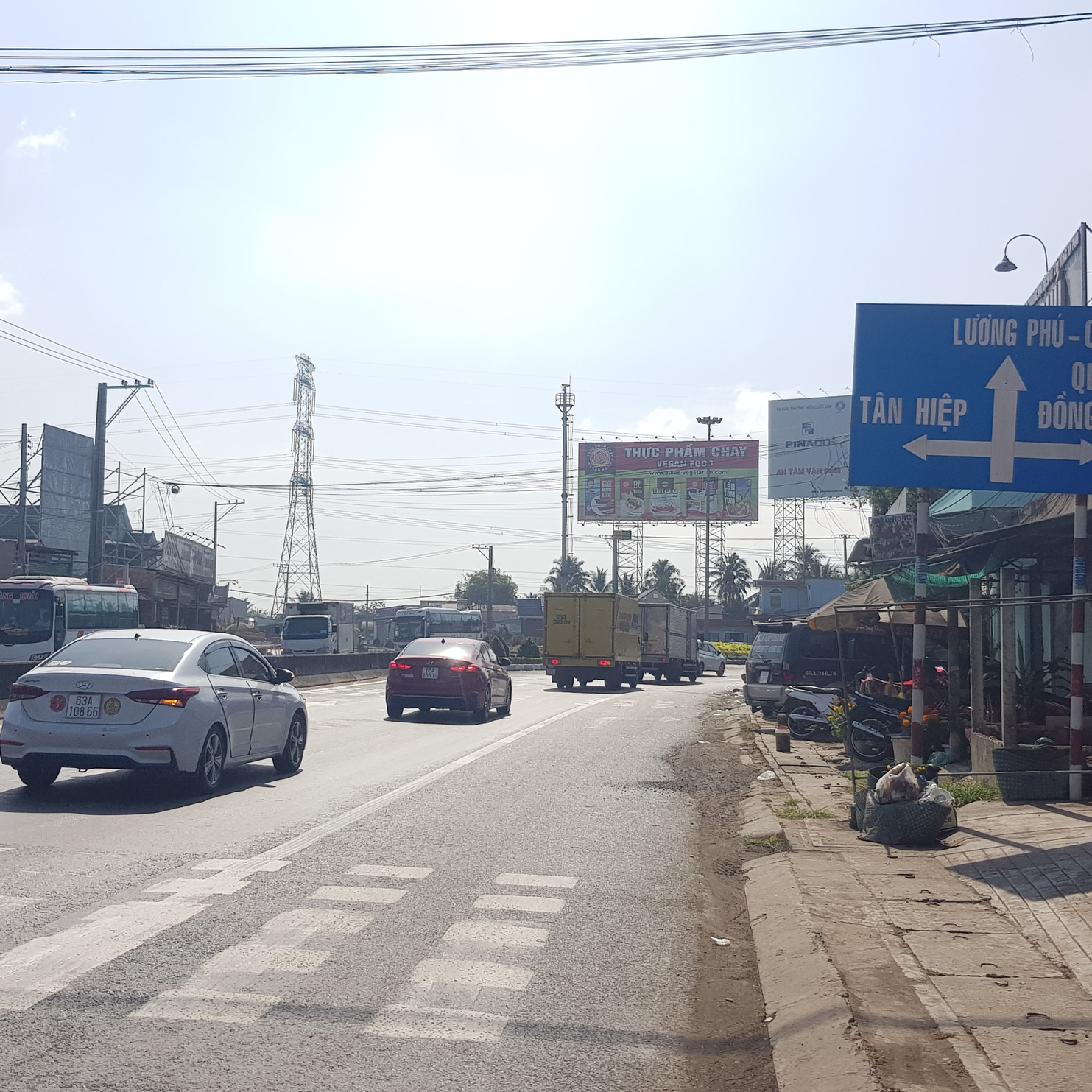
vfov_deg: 52.5
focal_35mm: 31
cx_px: 566
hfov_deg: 52.5
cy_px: 547
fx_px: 1106
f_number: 1.7
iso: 40
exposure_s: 1/3880
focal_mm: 4.2
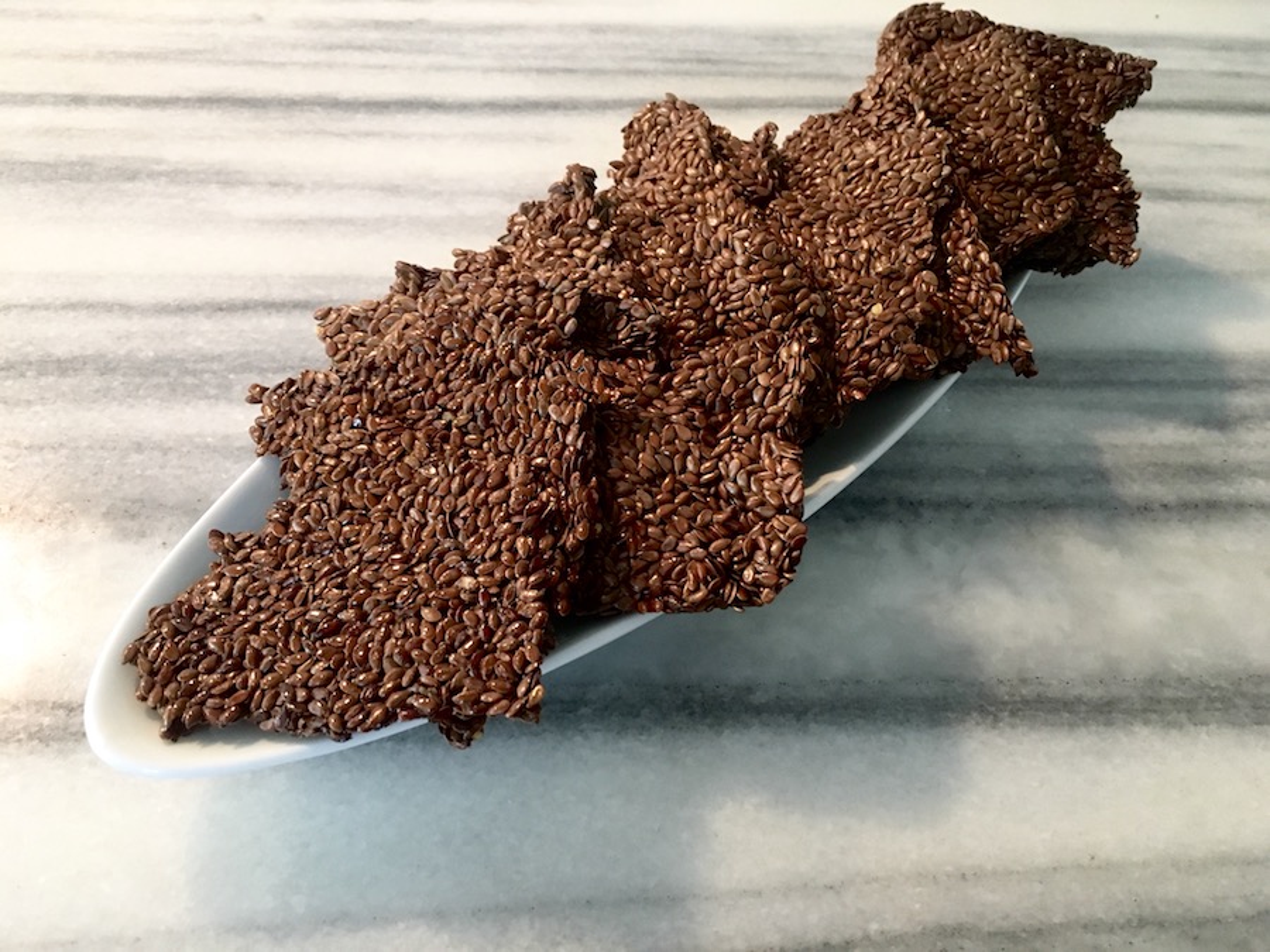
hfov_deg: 61.7
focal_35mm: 29
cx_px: 635
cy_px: 476
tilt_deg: -49.5
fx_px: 1064
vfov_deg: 48.2
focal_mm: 4.15
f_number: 2.2
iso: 200
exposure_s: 1/20
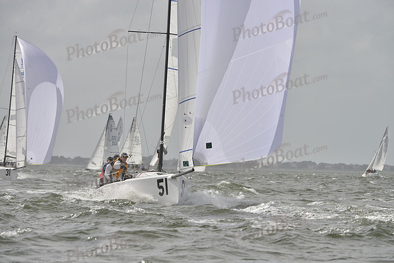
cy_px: 132
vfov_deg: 4.7
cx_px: 197
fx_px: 3174
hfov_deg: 7.1
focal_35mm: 290
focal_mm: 290
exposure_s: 1/1600
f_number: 10
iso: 400
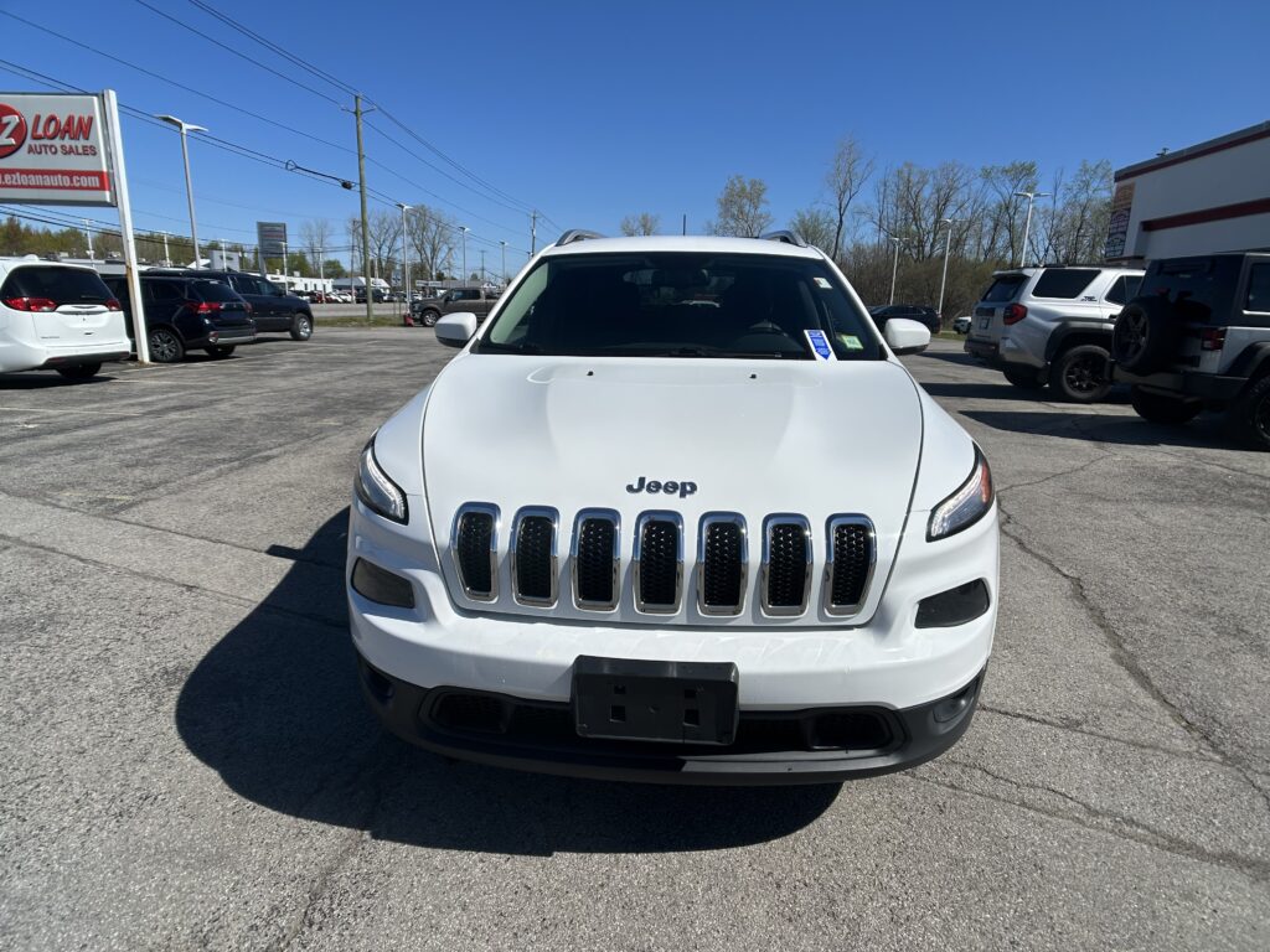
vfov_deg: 53.1
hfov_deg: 67.3
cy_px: 476
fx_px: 954
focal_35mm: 26
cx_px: 635
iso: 50
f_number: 1.5
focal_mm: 5.7
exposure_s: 1/7463
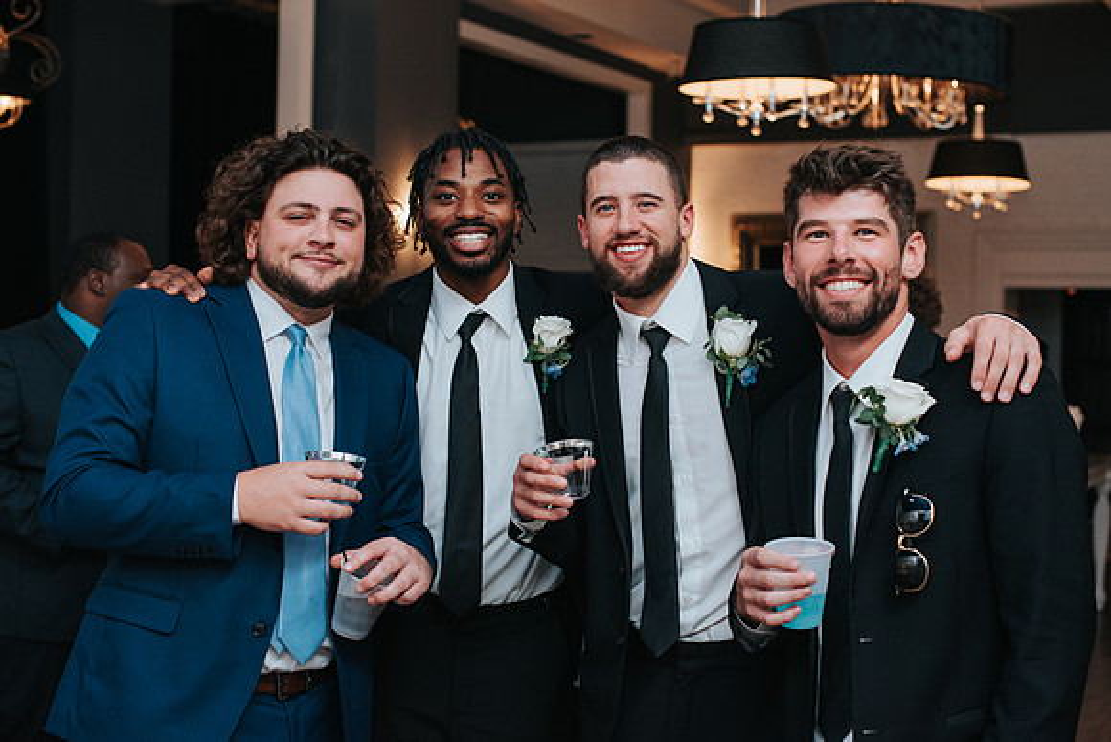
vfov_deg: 26.4
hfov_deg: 38.7
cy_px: 371
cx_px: 556
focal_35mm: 51
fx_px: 1580
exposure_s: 1/125
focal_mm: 50
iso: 1000
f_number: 3.5
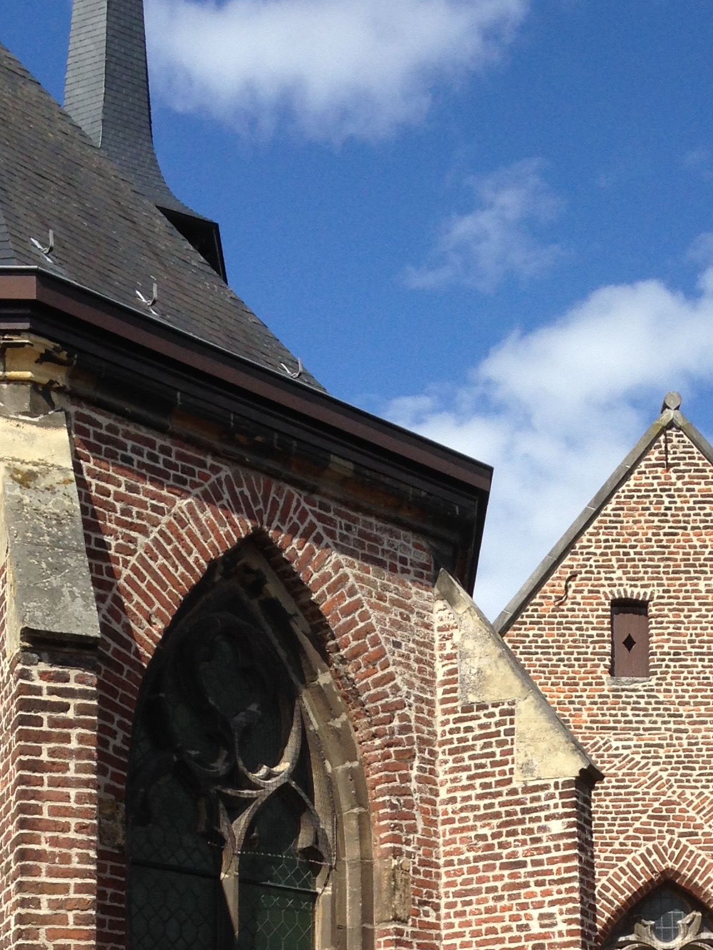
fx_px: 1950
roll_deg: -0.1
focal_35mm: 71
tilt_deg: +7.8
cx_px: 423
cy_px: 964
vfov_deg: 25.9
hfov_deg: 20.7
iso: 50
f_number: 2.4
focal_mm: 4.12
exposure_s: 1/1748
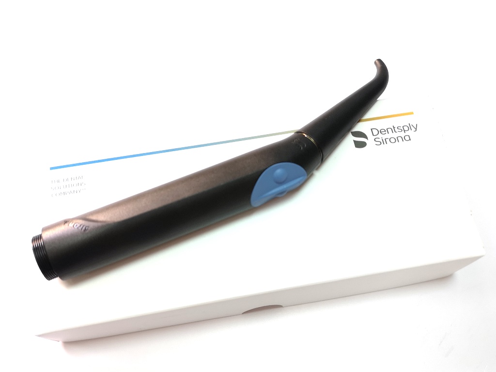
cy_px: 186
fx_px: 387
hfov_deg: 65.3
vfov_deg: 51.4
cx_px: 248
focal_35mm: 27
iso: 160
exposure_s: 1/50
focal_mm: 3.95
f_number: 1.8
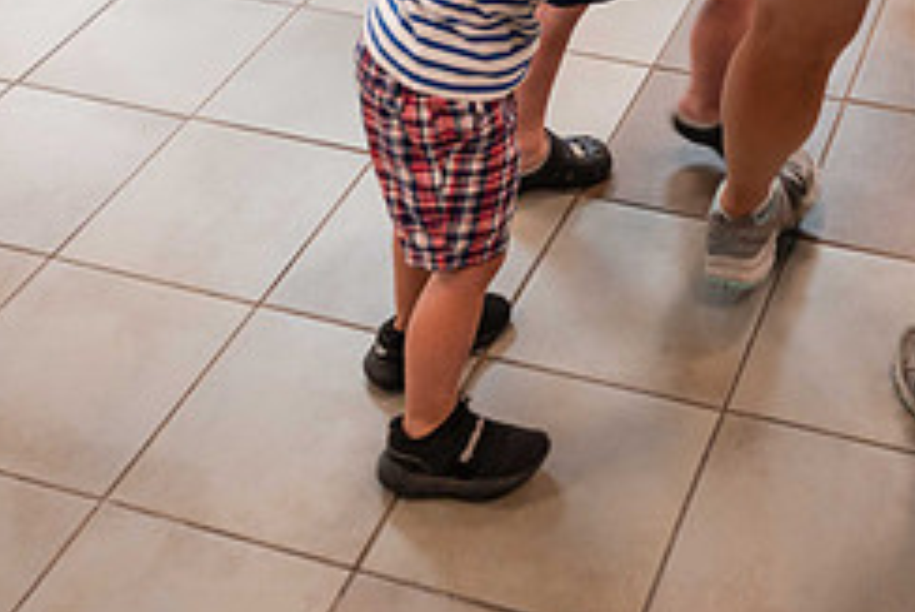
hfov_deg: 33.2
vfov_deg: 21.9
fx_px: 1475
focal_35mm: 58
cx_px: 762
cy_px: -89
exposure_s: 1/125
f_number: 4
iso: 1000
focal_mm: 22.5
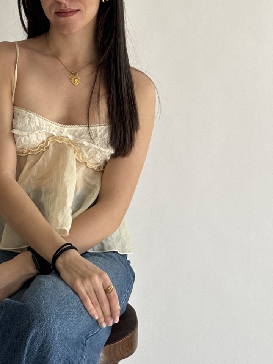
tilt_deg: -5.7
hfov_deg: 18.3
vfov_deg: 24.2
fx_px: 841
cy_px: 109
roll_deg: -1.6
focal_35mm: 80
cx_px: 70
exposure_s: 1/454
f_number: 1.78
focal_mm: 6.76
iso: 64
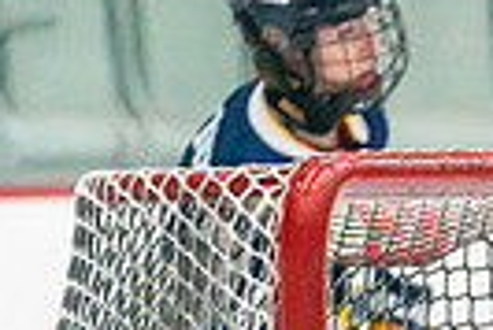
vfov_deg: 1.5
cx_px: 823
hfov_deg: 2.3
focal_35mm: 900
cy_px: 684
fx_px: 12338
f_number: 2.8
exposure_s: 1/1250
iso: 3200
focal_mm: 187
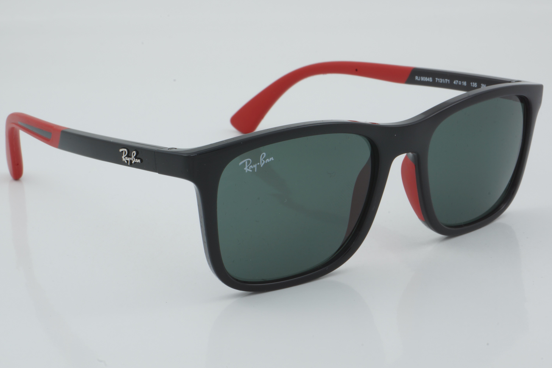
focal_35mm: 75
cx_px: 276
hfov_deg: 27.0
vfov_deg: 18.2
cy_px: 184
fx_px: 1150
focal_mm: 50
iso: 100
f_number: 29
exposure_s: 1/4
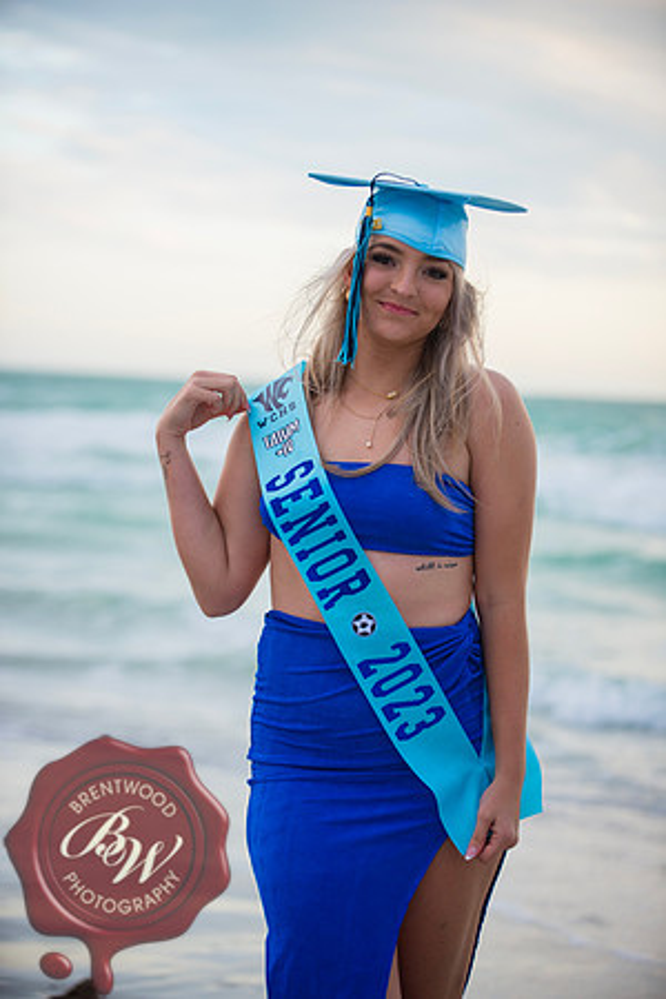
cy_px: 500
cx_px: 333
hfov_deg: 16.7
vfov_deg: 24.8
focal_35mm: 82
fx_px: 2275
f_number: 2.8
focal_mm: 82
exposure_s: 1/250
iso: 100
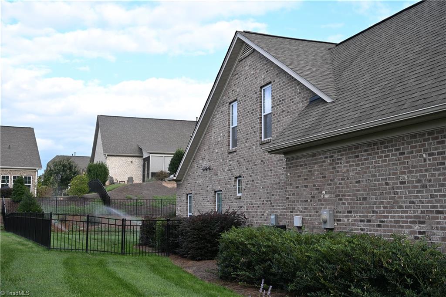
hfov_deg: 45.7
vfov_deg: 31.3
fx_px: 529
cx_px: 223
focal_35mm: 43
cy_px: 148
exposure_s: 1/250
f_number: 5.6
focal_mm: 28.5
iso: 180
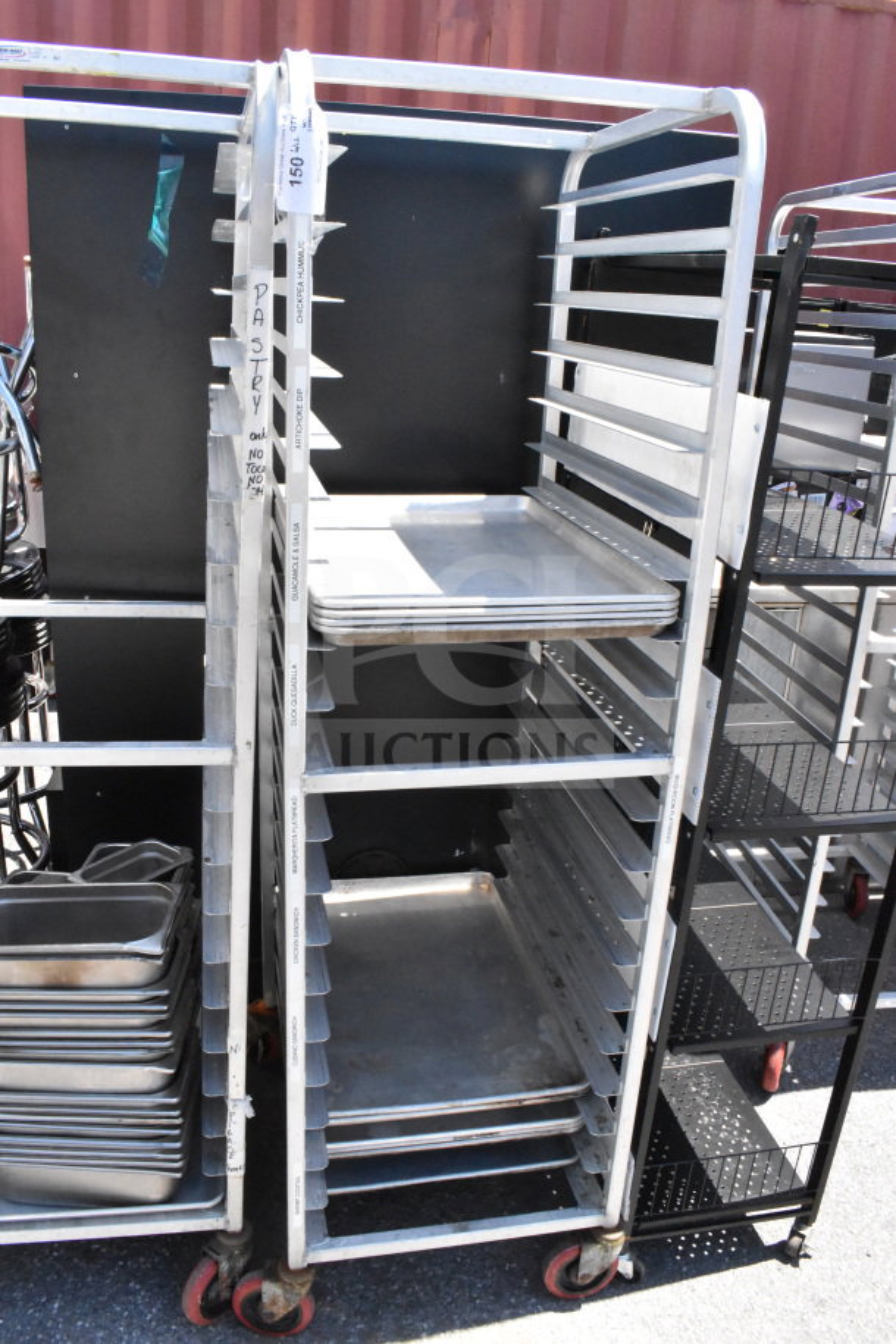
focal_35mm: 27
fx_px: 1008
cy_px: 672
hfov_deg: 47.9
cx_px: 448
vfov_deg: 67.4
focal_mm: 18
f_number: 18
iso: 6400
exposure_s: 1/1250
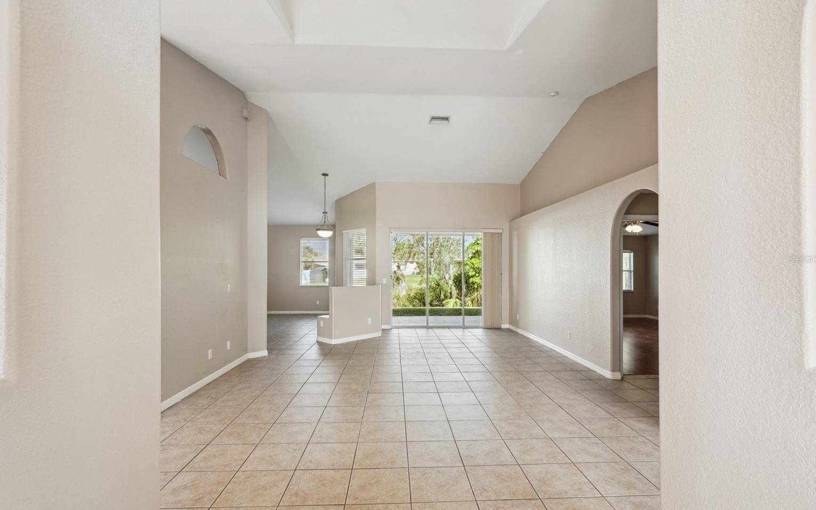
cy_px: 258
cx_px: 409
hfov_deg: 94.4
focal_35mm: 17
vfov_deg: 68.0
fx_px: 378
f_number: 8
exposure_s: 1/80
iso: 400
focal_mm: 16
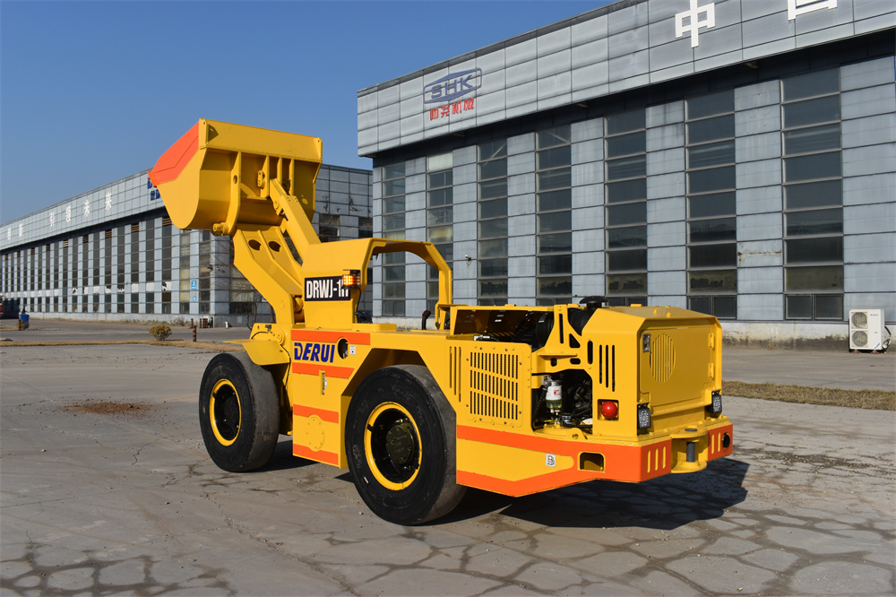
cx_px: 448
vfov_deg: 41.7
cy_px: 298
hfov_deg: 59.5
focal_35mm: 32
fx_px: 784
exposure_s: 1/320
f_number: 9
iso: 100
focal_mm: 21
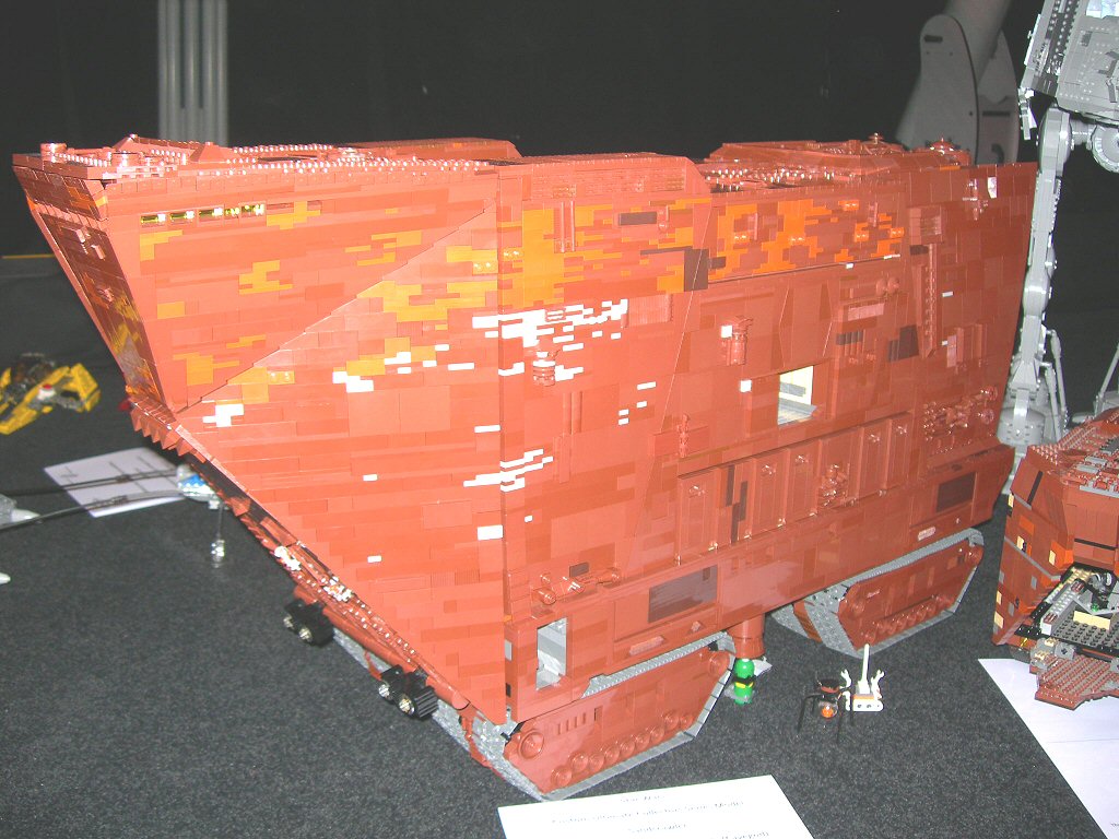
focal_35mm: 38
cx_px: 560
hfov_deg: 49.0
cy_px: 420
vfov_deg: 37.7
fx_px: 1228
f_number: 2.8
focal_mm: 7.8
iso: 57
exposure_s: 1/60.1
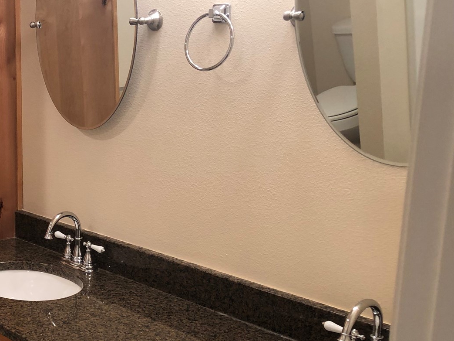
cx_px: 9
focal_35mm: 55
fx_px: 721
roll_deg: +0.2
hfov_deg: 32.4
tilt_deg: -14.9
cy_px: 207
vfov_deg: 26.5
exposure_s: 1/24
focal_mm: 3.99
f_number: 1.8
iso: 40
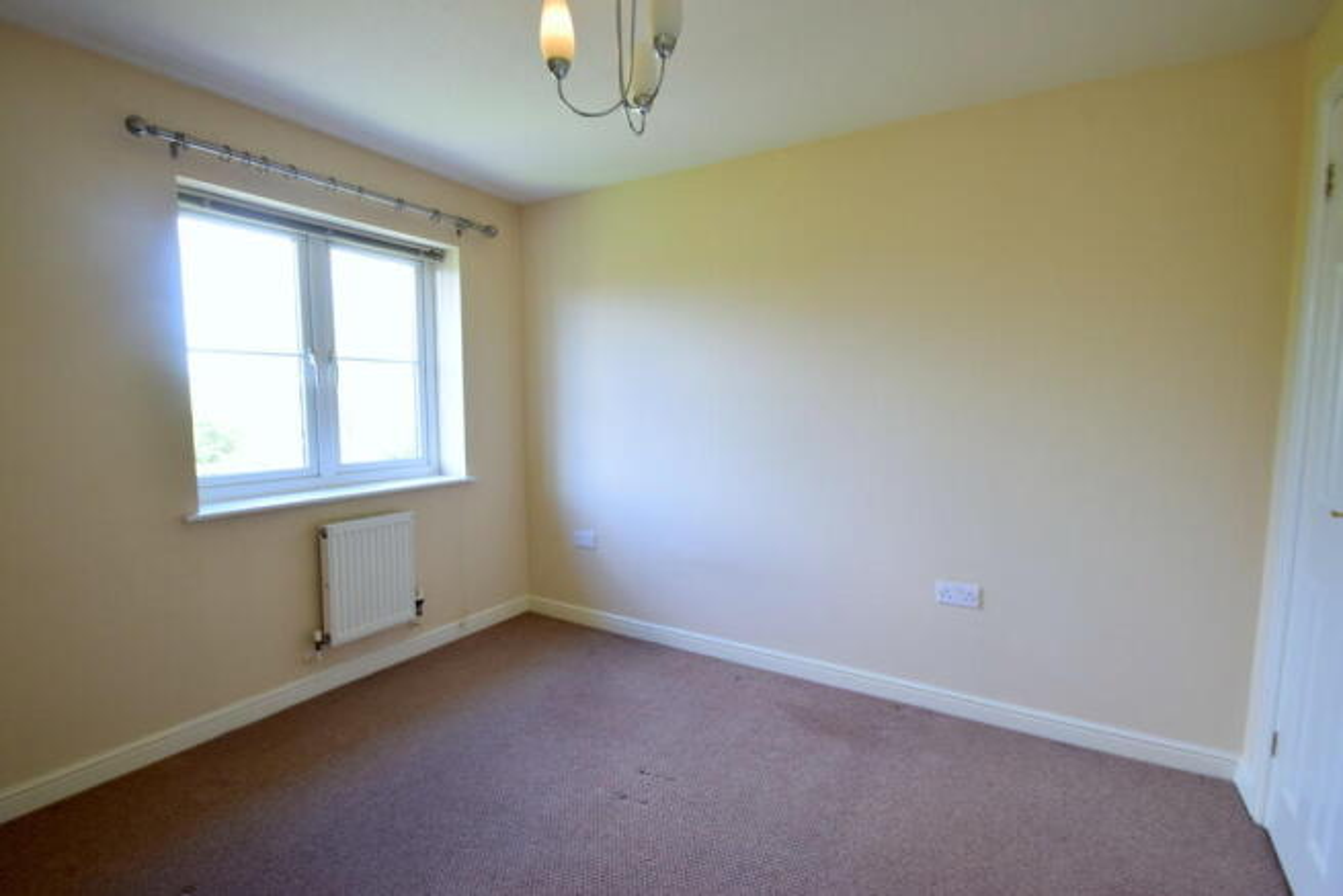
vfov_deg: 77.4
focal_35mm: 15
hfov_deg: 100.4
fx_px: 560
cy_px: 448
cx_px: 672
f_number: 8
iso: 1000
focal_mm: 10
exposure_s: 1/60
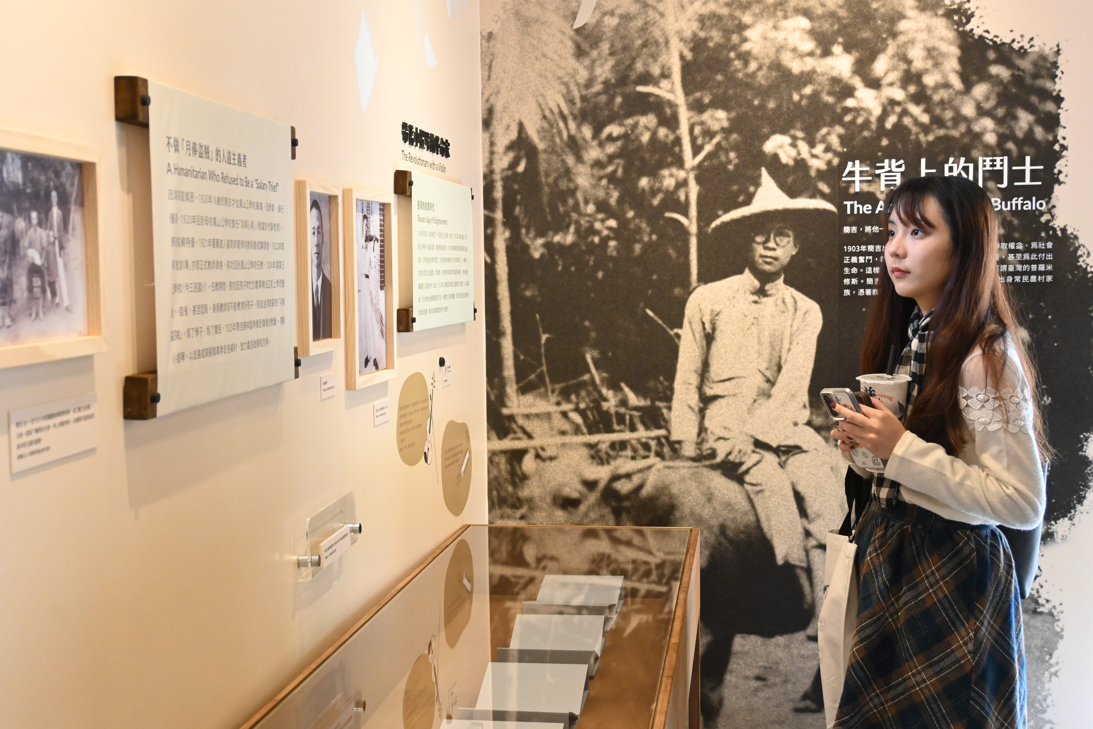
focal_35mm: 44
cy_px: 364
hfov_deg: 45.0
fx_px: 1321
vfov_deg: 30.8
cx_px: 546
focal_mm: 29
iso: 3200
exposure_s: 1/100
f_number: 4.8
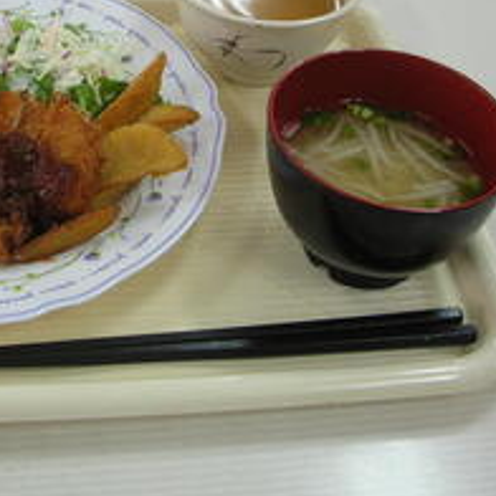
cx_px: 81
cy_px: 167
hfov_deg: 26.6
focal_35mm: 63
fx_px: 1021
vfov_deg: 27.1
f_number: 2.8
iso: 50
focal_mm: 5.8
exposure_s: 1/12.1
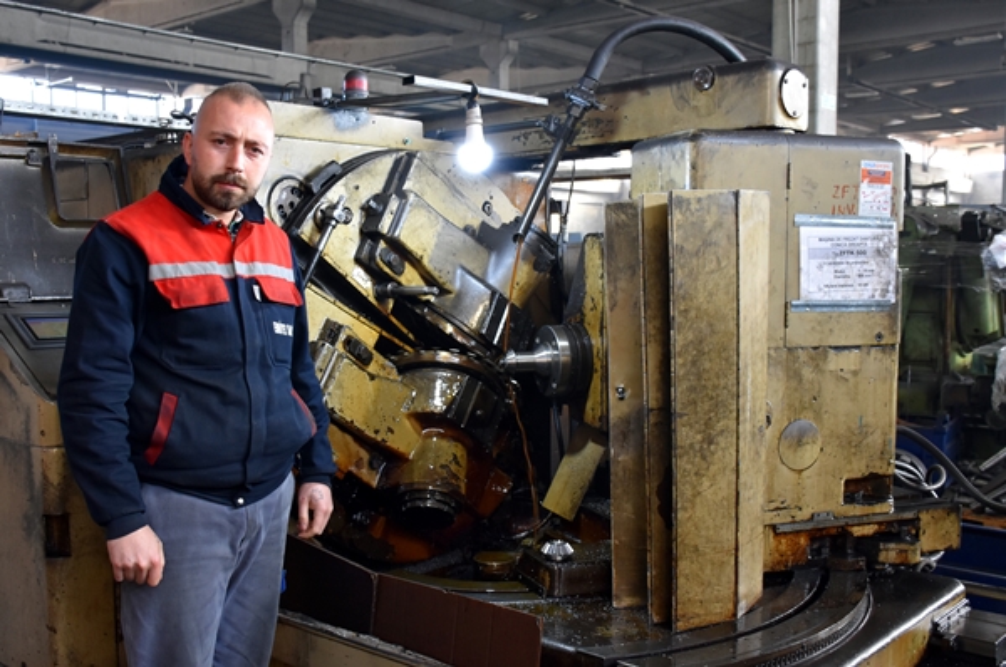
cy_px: 334
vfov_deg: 39.8
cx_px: 503
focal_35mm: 33
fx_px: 921
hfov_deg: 57.3
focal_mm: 22
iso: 800
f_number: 4
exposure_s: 1/80
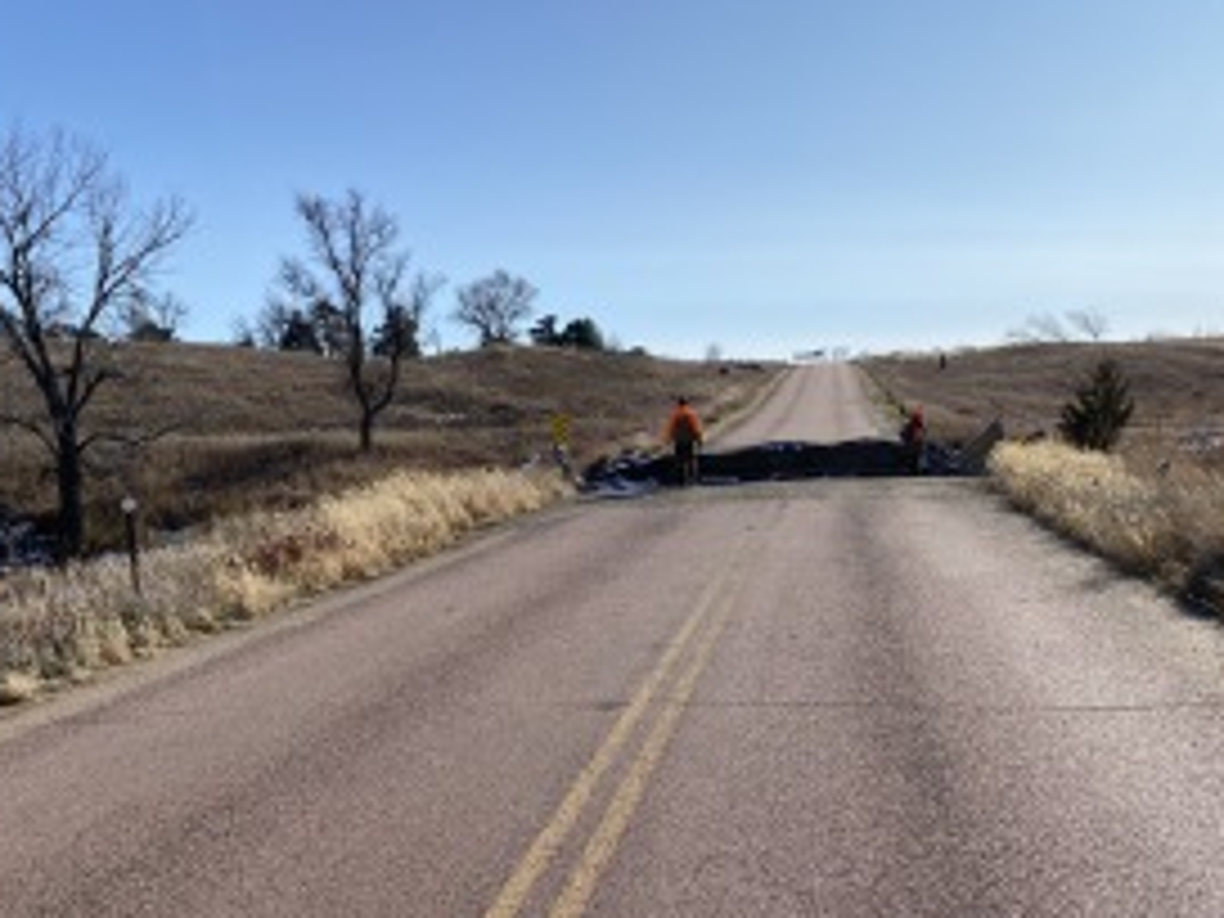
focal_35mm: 35
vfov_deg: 40.3
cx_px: 684
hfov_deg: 52.5
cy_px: 590
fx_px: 1238
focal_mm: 4.25
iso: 32
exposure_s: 1/5025
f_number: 1.8
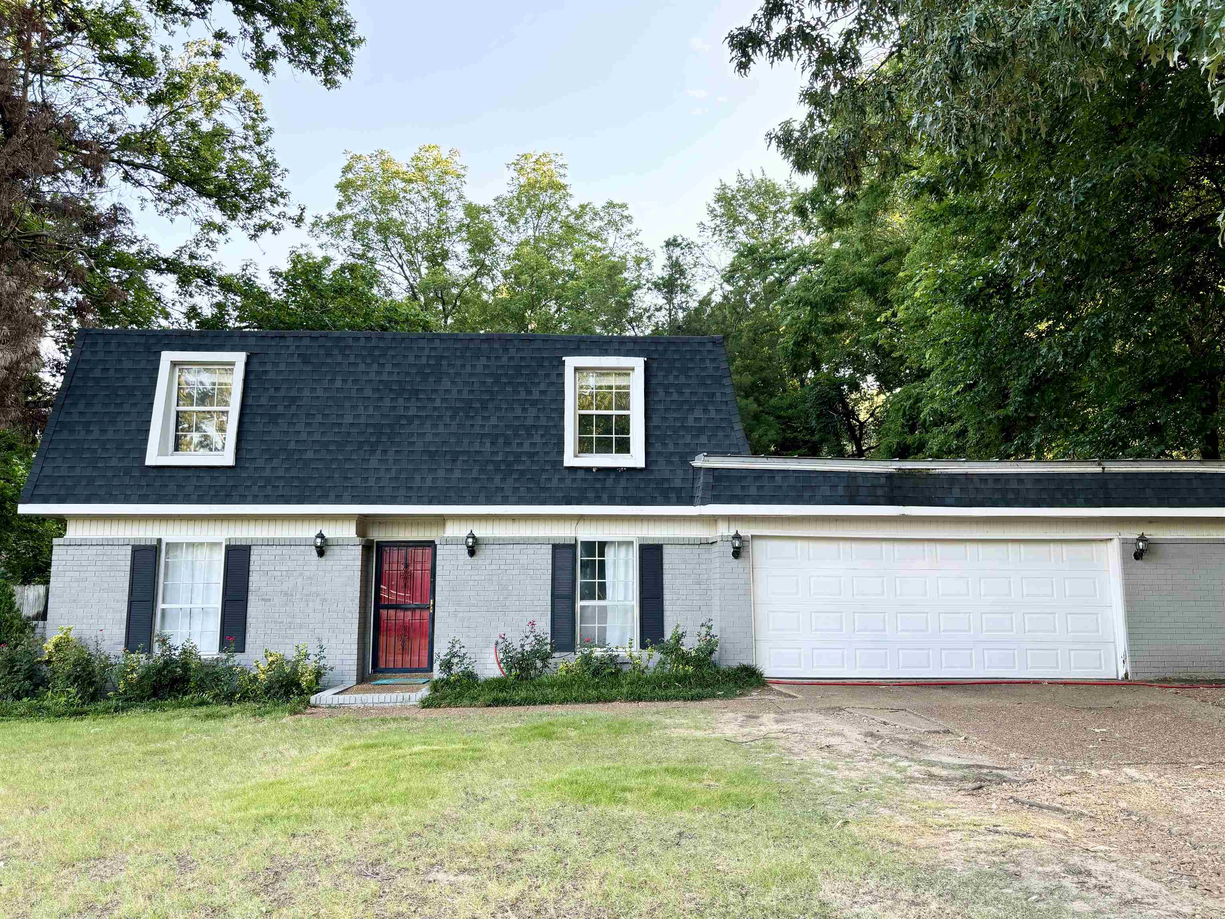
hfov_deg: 67.3
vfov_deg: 53.1
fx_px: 920
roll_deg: +0.2
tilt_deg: +8.1
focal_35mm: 26
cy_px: 460
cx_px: 612
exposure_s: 1/142
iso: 40
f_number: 1.6
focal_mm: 5.96
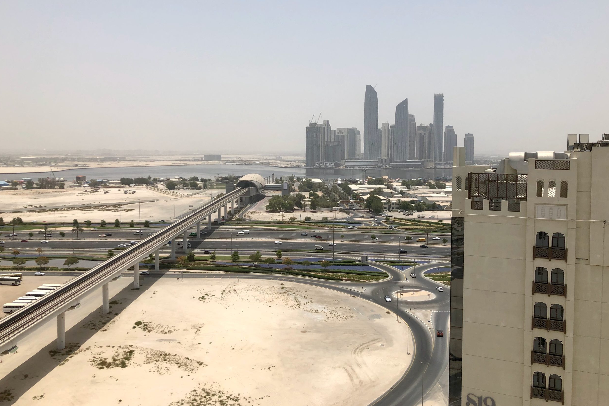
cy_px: 180
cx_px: 308
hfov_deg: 61.9
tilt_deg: -2.7
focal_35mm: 30
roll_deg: +0.7
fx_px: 507
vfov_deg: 43.5
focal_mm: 3.99
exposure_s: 1/4367
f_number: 1.8
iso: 25
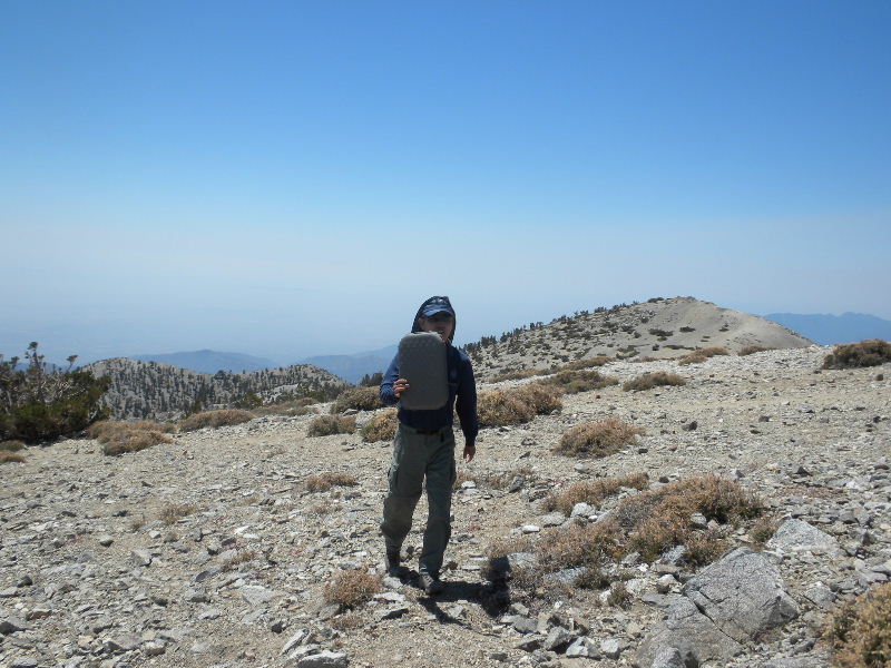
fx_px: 952
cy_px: 334
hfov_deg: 50.1
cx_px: 446
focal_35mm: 37
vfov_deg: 38.7
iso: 64
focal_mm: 6.6
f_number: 10
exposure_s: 1/138
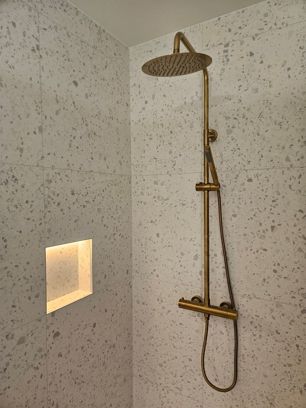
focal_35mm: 23
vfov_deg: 73.9
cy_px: 204
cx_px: 153
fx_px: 271
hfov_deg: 58.9
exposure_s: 1/142
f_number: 1.8
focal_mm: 5.4
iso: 320
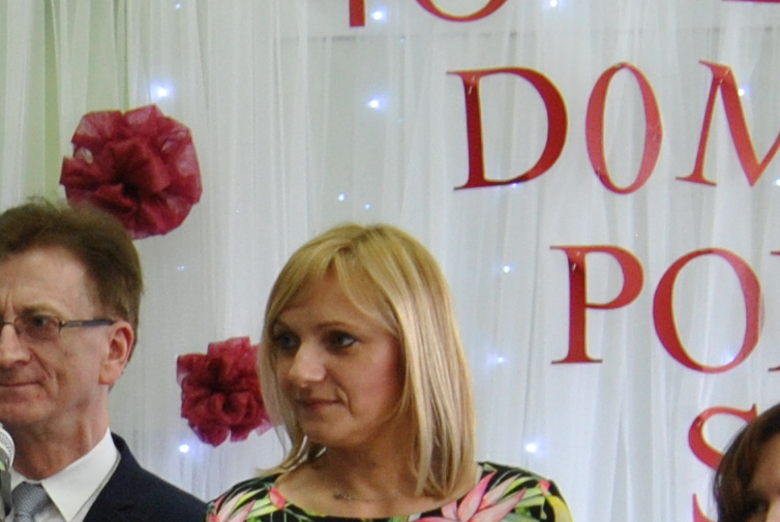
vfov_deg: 8.7
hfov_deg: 13.0
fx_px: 3341
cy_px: 787
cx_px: -175
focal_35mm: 154
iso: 360
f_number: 3.5
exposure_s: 1/30
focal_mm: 20
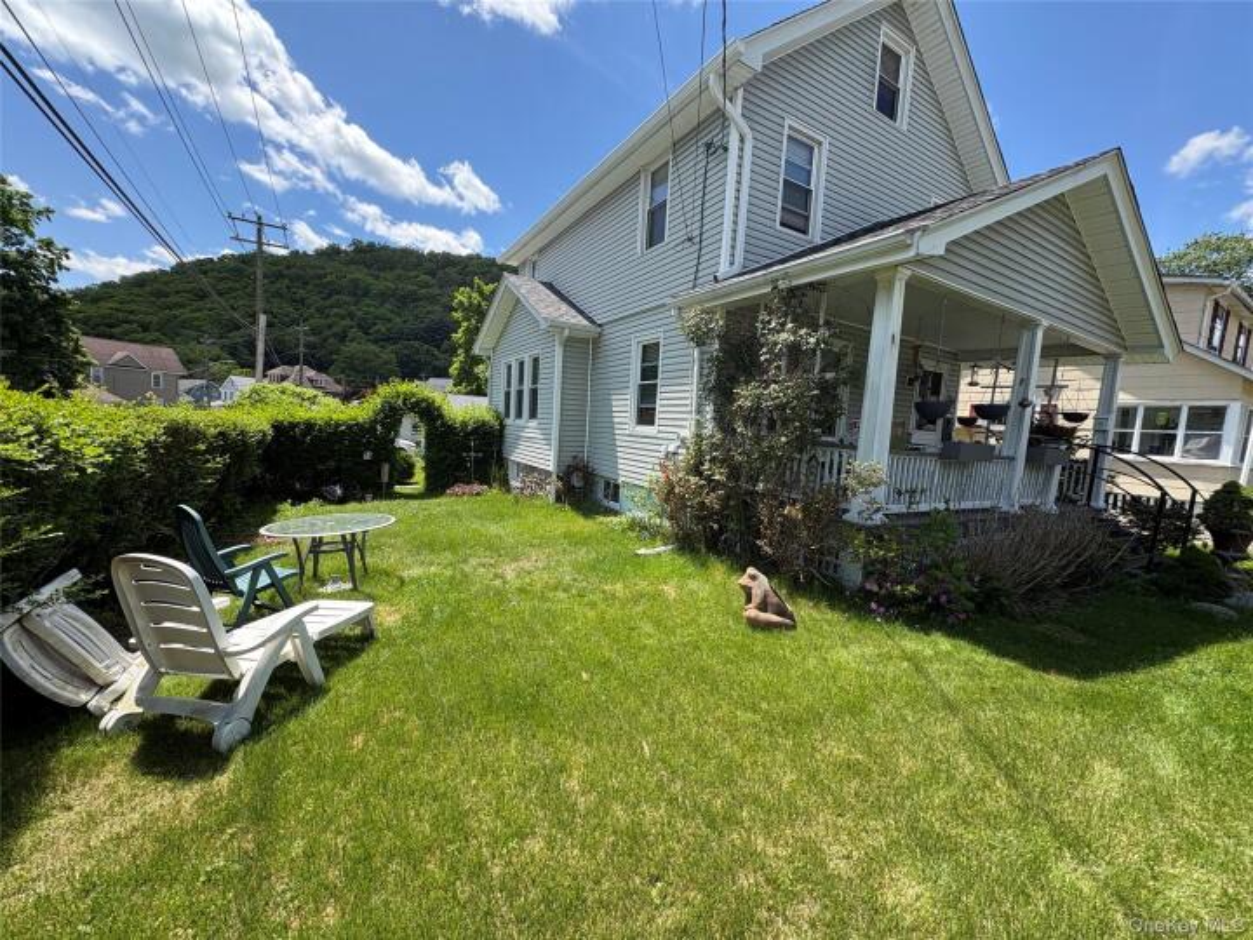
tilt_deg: -5.0
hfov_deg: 102.1
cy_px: 470
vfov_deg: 85.7
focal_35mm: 14
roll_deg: -3.1
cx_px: 626
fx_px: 507
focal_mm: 2.22
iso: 40
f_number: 2.2
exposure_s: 1/741
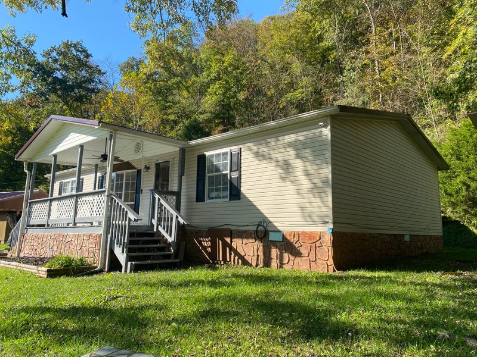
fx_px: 358
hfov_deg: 67.3
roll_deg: -1.0
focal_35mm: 26
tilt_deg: +8.5
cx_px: 238
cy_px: 178
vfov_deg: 53.1
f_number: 1.8
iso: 32
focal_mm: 4.25
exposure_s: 1/1103
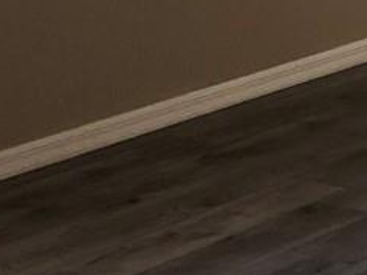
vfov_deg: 7.7
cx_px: 677
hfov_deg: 9.9
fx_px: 2005
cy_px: -124
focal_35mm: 189
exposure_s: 1/15
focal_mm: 3.99
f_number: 1.8
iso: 40
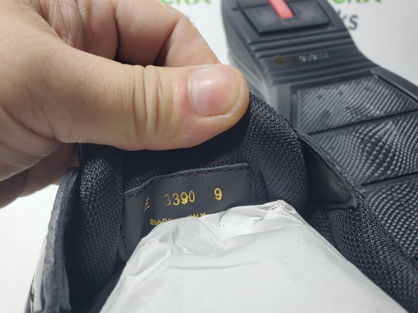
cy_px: 156
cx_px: 209
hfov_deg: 67.3
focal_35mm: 26
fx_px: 314
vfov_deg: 53.1
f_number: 2.4
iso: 50
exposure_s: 1/119
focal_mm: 4.3
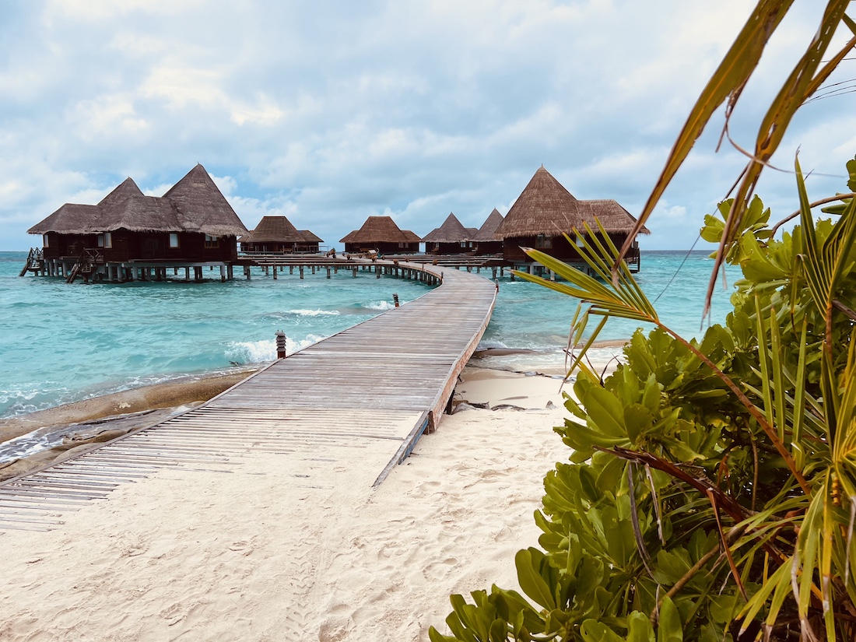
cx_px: 428
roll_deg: +1.4
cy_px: 321
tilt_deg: -6.2
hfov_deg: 67.3
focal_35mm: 26
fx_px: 643
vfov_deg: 53.1
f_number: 1.5
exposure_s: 1/3257
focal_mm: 5.7
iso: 50
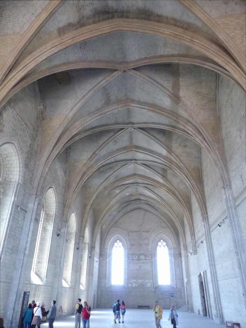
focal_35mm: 25
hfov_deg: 54.9
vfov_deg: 69.4
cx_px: 123
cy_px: 164
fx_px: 237
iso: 400
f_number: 3.3
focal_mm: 4.3
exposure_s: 1/15
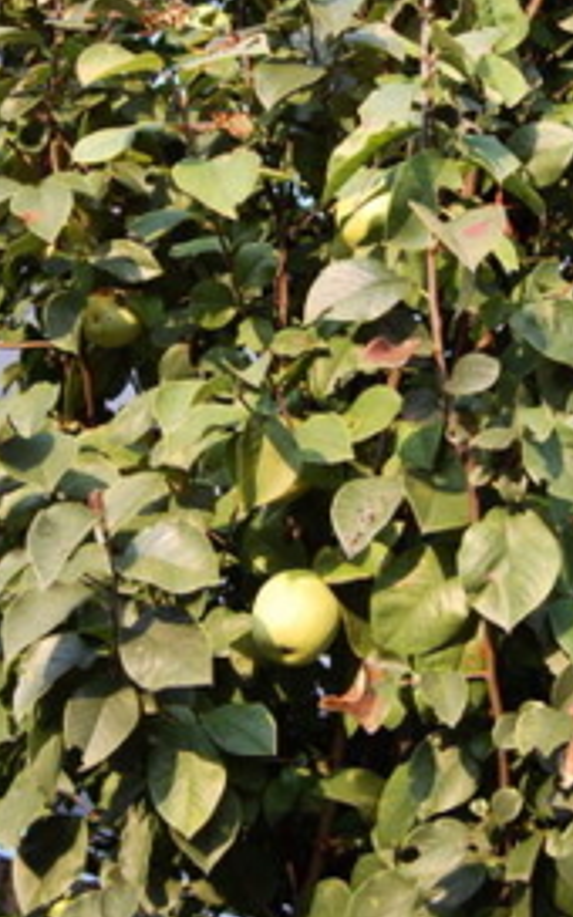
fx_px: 1349
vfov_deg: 36.9
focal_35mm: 54
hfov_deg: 24.0
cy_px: 270
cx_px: 332
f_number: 5.6
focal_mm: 20
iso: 200
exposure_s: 1/125
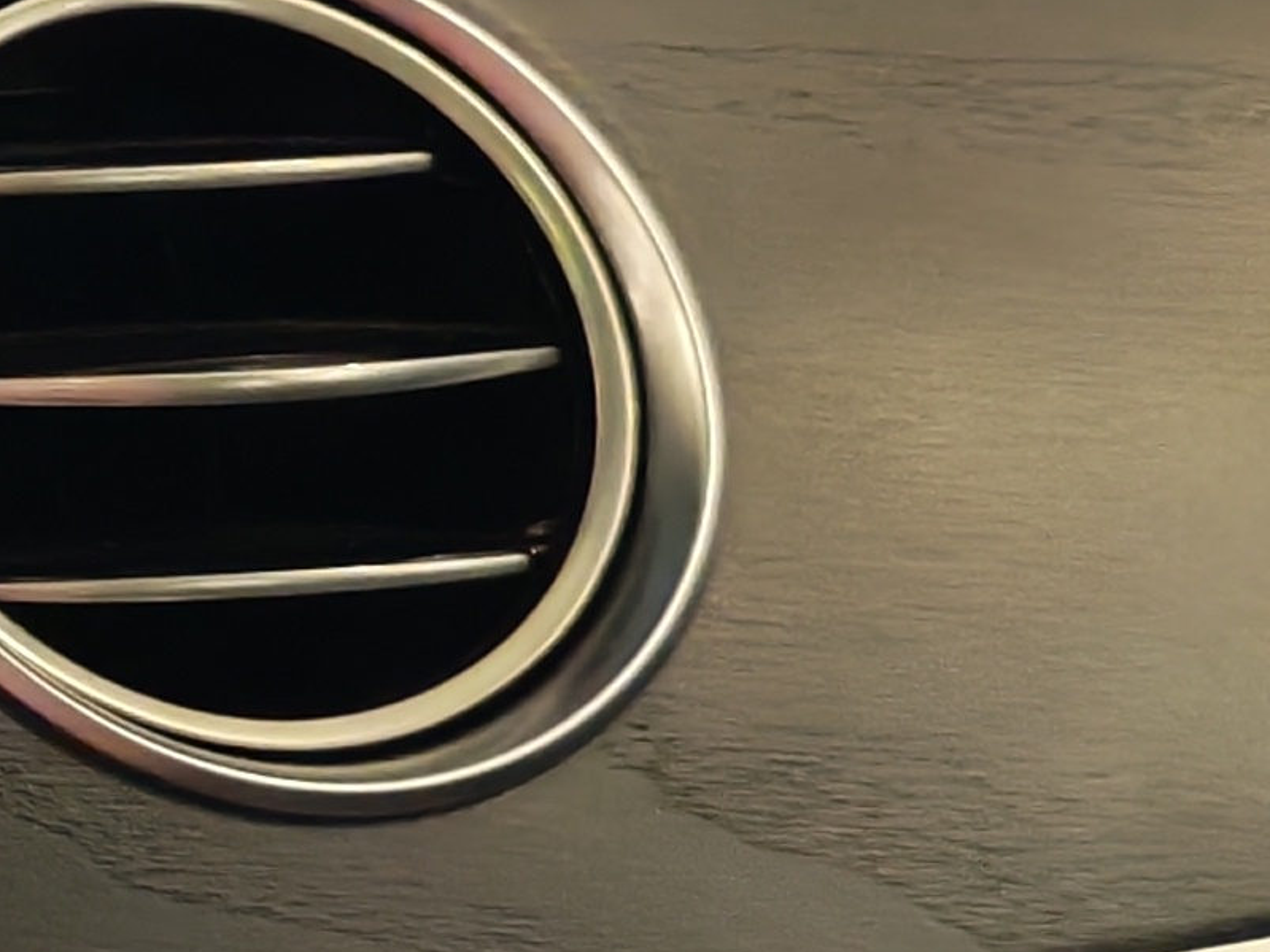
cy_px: 6
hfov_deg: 10.3
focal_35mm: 164
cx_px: -1896
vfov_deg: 9.0
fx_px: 6016
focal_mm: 6.12
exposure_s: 1/100
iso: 1250
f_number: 1.9
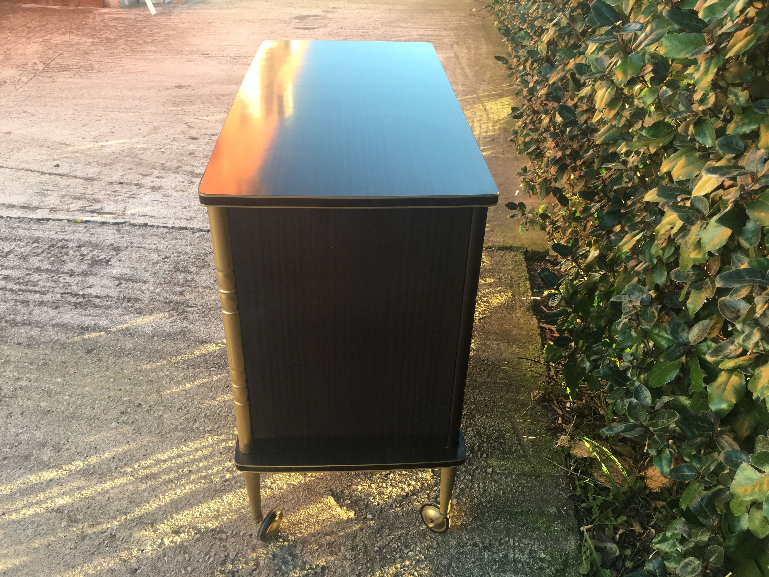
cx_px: 384
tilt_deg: -33.0
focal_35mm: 29
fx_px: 644
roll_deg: -0.9
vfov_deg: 48.2
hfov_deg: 61.7
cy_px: 288
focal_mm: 4.15
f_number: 2.2
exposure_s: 1/100
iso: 40
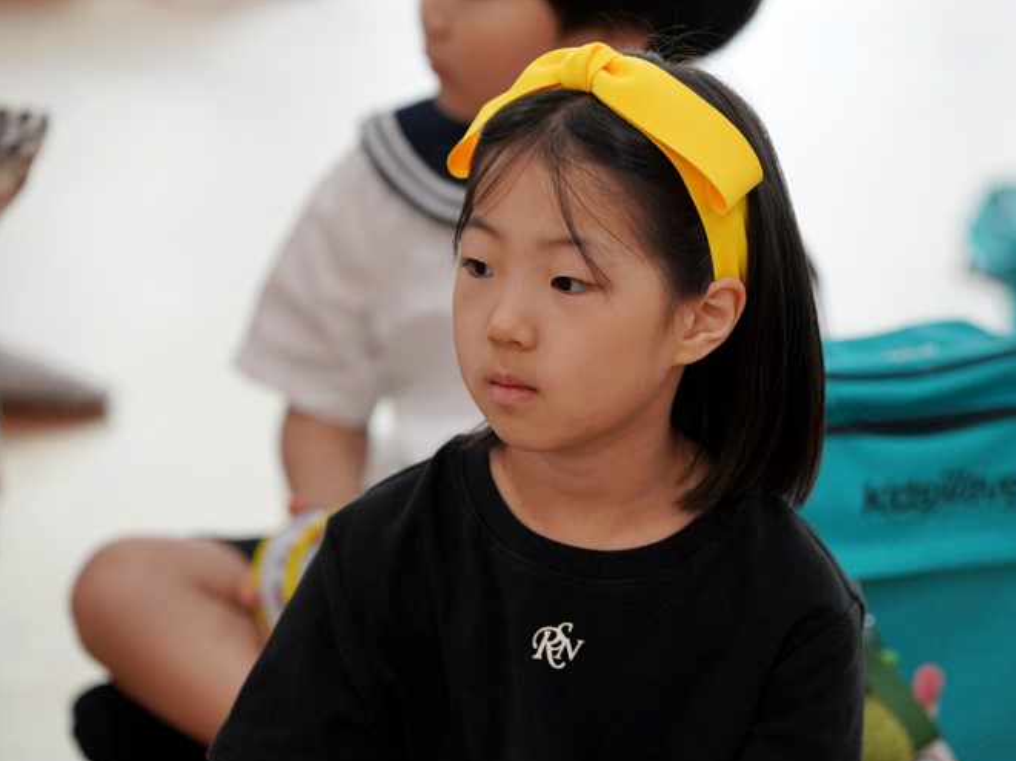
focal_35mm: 262
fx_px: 7686
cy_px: 311
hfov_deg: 7.6
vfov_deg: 5.7
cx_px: 613
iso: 2000
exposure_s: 1/250
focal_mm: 200
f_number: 4
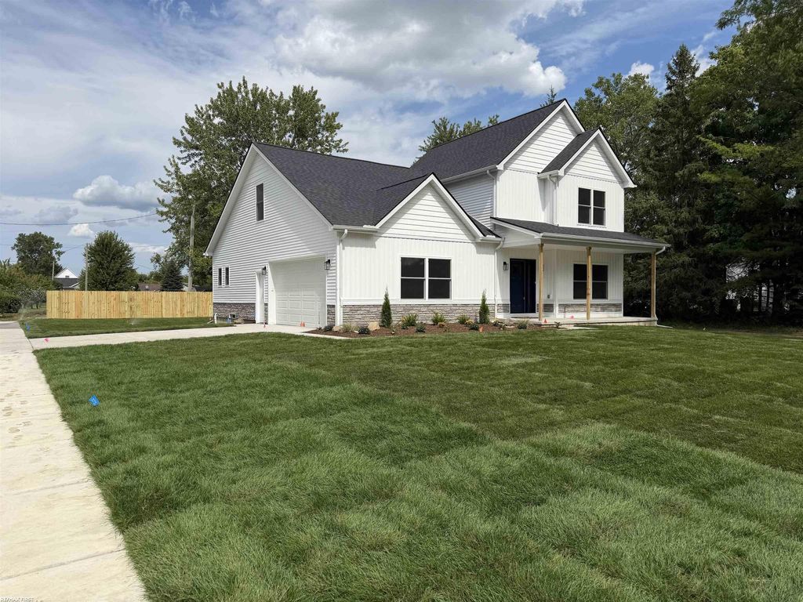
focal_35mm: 24
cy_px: 301
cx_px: 402
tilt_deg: -0.7
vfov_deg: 56.8
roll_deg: +0.3
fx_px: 557
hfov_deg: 71.6
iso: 80
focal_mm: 6.76
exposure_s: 1/6711
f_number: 1.78
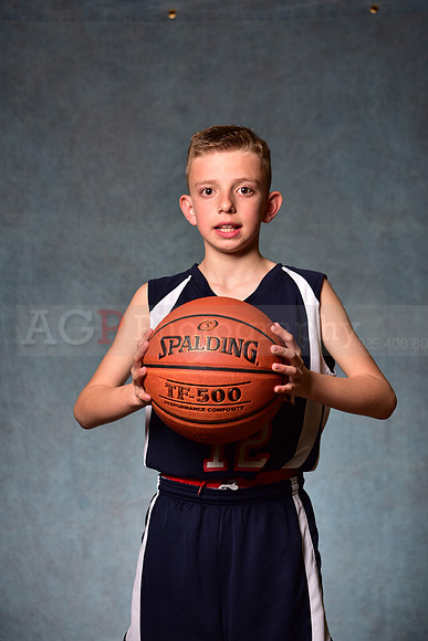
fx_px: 1247
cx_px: 214
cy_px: 320
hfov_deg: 19.5
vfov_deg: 28.8
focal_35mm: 70
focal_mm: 70
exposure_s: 1/200
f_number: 5
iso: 100
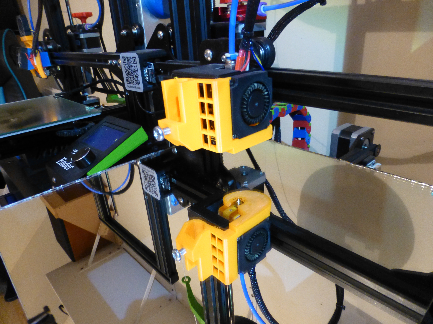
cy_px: 162
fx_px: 300
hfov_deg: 71.6
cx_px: 216
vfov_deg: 56.8
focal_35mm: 24
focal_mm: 4.3
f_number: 3.3
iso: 800
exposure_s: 1/20
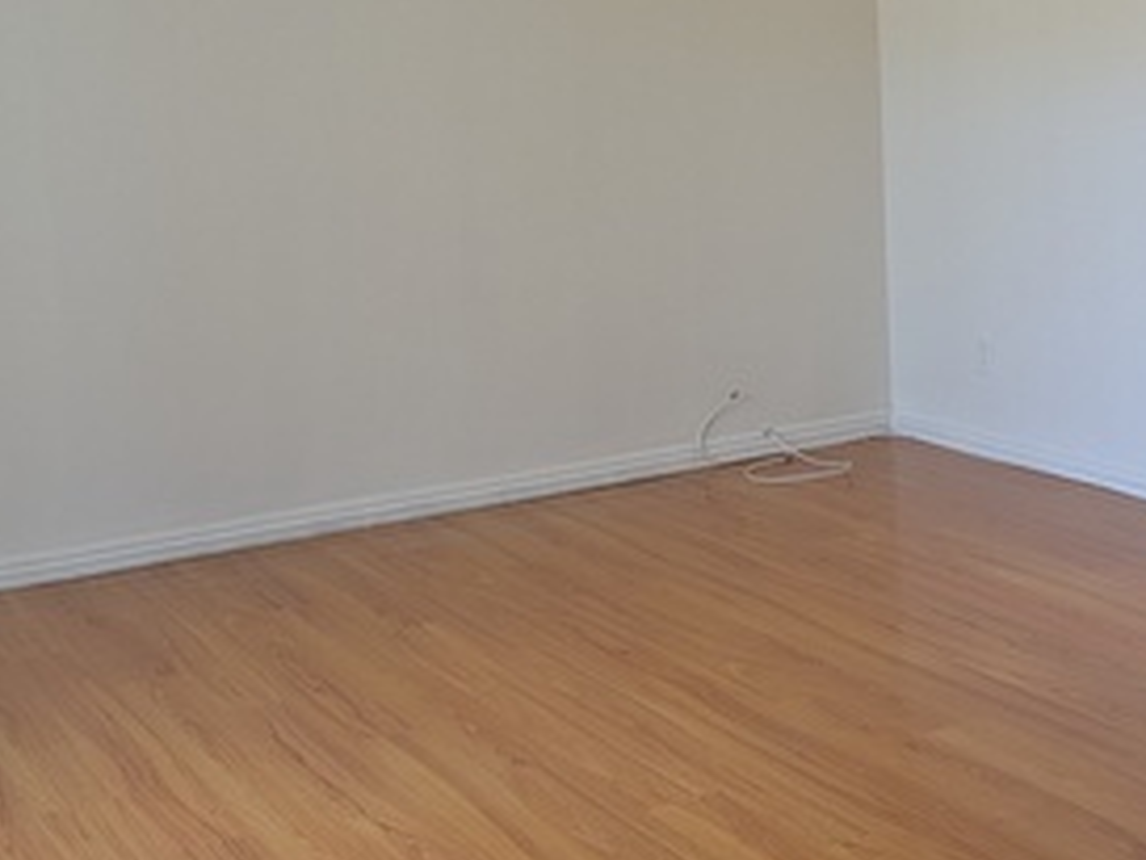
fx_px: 2020
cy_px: 206
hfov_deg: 31.5
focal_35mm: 61
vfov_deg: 23.8
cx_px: 724
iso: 93
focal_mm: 5.43
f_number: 1.89
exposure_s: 1/40
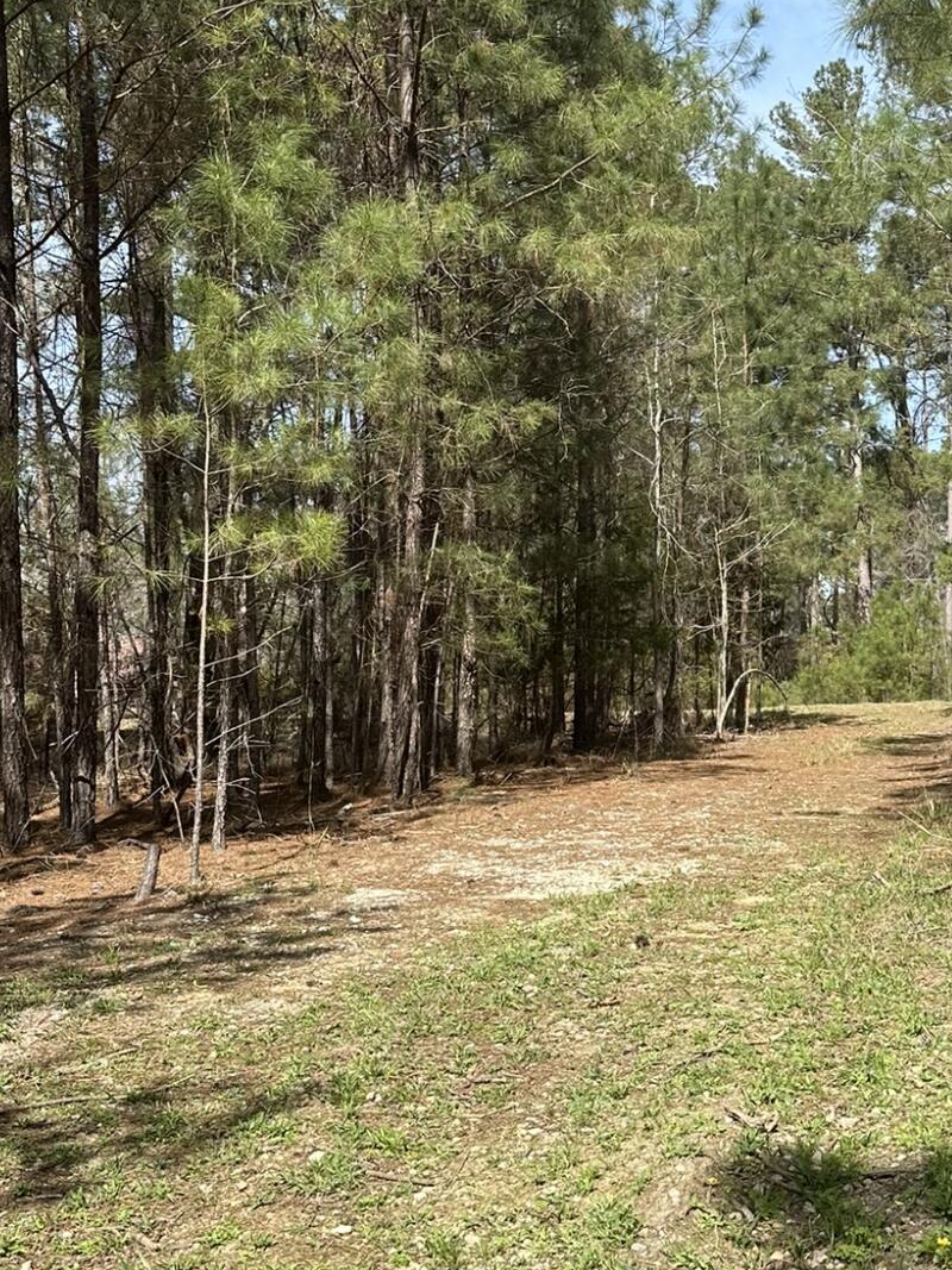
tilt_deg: +1.6
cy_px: 632
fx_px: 1650
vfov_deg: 42.1
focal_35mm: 45
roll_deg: +1.1
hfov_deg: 31.8
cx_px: 664
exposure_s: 1/2410
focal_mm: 6.86
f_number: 1.78
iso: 80
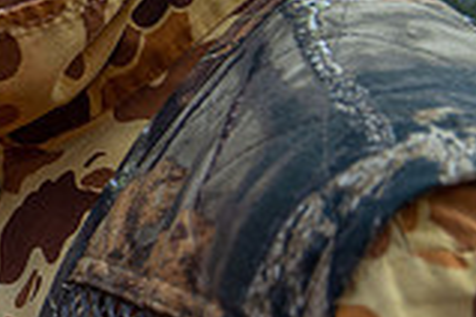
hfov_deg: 12.0
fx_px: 2168
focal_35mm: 164
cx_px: -234
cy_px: -3
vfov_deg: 8.3
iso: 250
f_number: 7.1
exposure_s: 1/200
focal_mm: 45
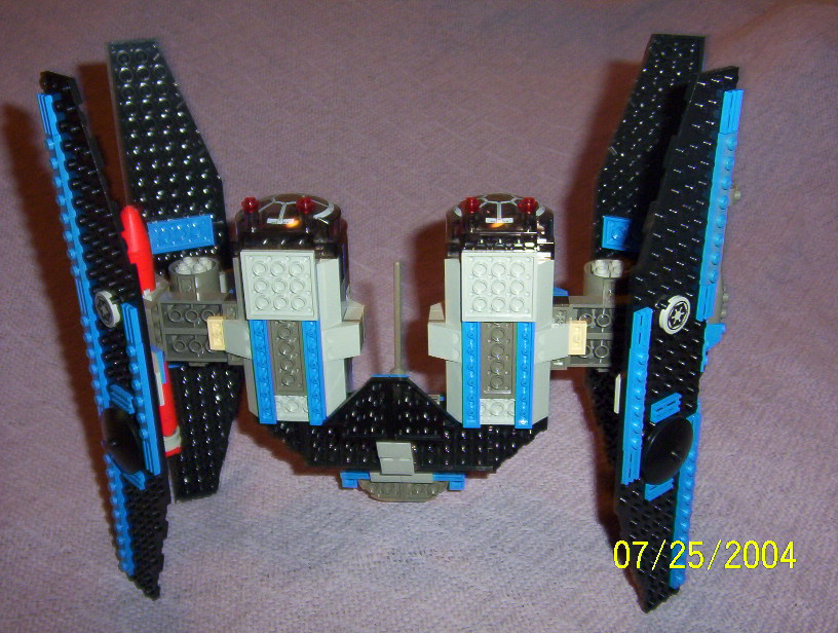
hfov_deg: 51.2
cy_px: 316
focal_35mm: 36
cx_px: 419
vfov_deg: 39.8
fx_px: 874
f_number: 2.76
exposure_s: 1/30
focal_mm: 5.54
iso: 140
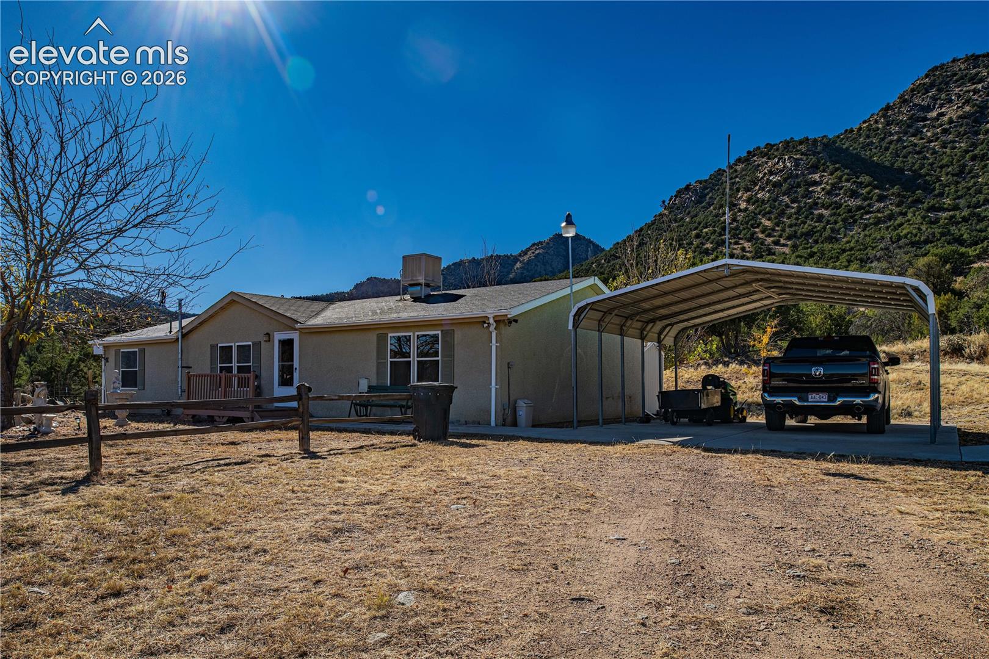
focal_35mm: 24
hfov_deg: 73.7
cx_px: 494
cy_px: 330
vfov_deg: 53.1
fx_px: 659
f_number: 13
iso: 200
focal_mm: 24
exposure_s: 1/800
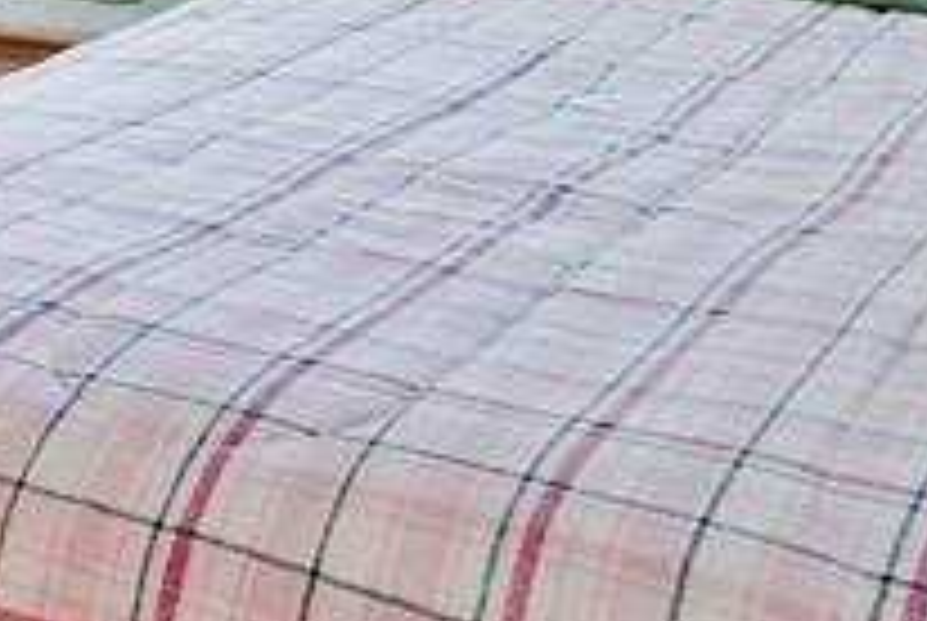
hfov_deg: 17.2
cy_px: -522
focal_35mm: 103
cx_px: -608
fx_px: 2647
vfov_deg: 12.2
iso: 320
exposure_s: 1/6
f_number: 6.3
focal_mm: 13
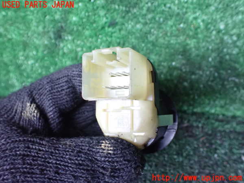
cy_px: 92
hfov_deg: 60.0
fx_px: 211
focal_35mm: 30
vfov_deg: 46.8
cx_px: 122
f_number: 2.3
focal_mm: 5.4
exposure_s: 1/30
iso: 1250
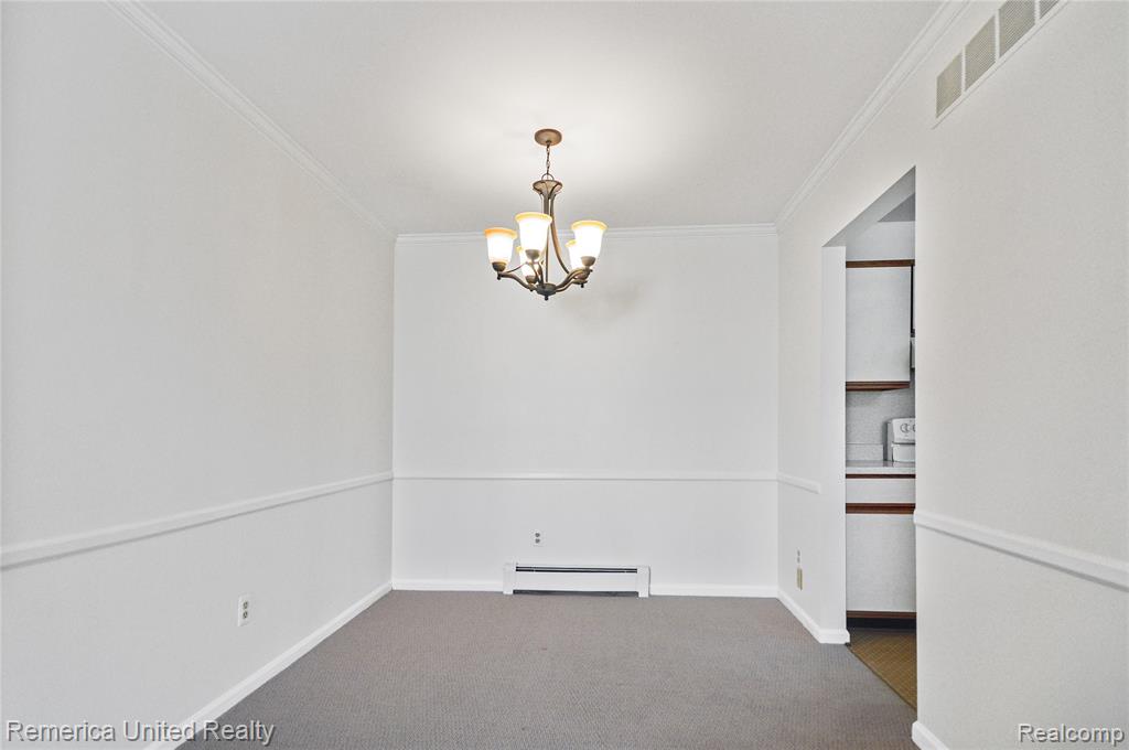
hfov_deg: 92.5
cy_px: 375
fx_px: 540
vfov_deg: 69.5
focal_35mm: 17
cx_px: 564
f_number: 6.3
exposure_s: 1/40
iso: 200
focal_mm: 11.5
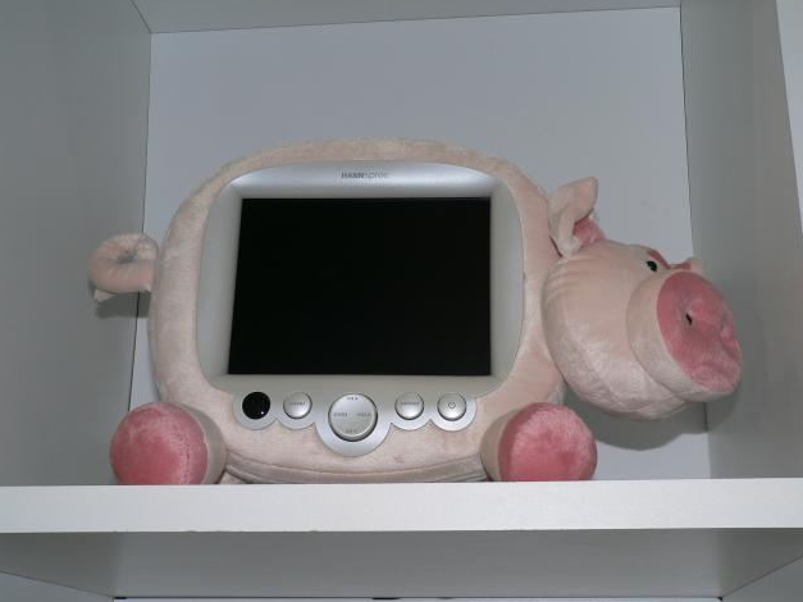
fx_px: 1113
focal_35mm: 48
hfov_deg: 39.7
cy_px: 300
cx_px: 405
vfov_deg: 30.3
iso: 80
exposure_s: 1/250
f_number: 2.8
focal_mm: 7.8
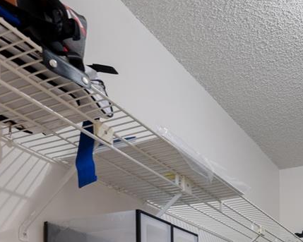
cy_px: 339
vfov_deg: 27.5
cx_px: 273
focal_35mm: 42
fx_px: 377
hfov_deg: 40.5
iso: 320
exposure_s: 4
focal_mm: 16
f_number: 9
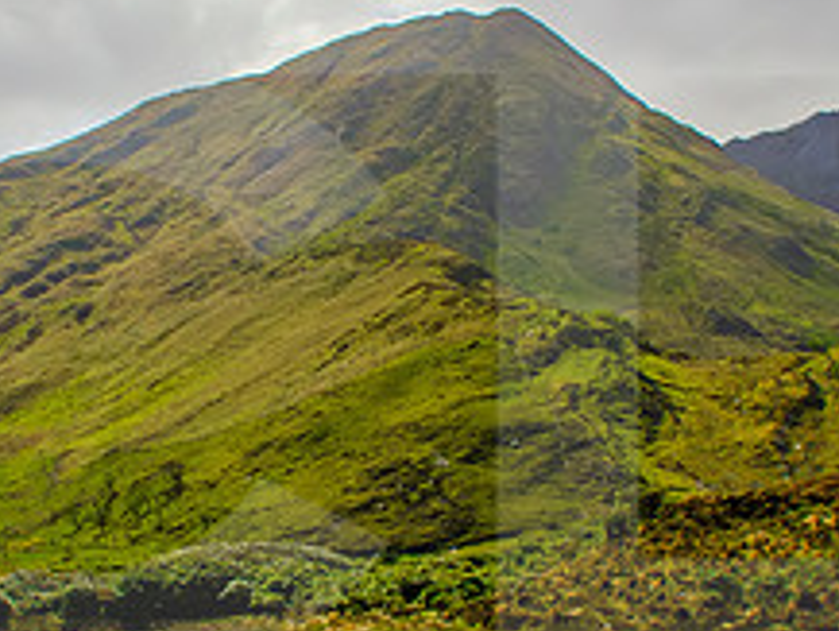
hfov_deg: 23.5
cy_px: 346
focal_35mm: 83
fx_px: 2013
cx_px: 344
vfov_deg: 17.8
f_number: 16
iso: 400
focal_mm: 18
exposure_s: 1/250
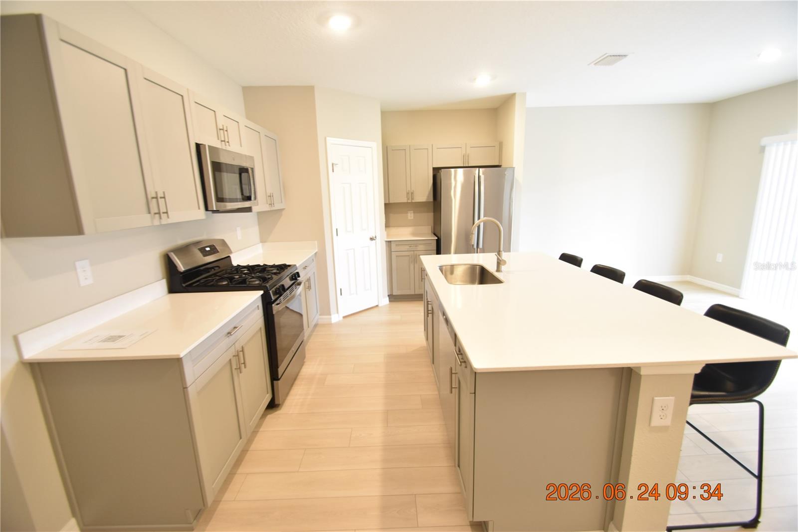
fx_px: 332
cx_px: 399
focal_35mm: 15
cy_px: 266
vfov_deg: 77.3
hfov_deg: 100.4
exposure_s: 1/30
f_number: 3.5
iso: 800
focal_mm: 10
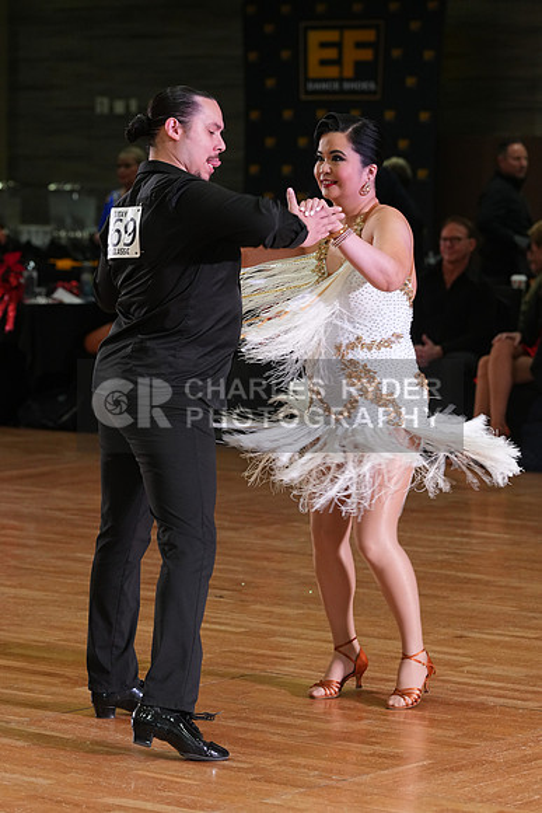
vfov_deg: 15.9
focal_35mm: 129
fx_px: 2911
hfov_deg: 10.6
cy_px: 406
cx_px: 271
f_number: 5
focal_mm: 129
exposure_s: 1/200
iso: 2500
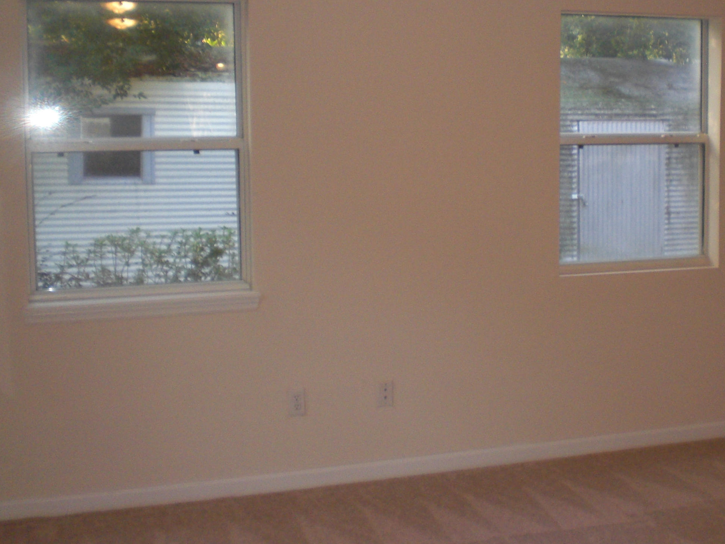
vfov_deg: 28.0
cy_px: 214
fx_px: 1089
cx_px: 485
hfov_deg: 36.4
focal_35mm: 52
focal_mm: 6.3
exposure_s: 1/60
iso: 200
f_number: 3.1
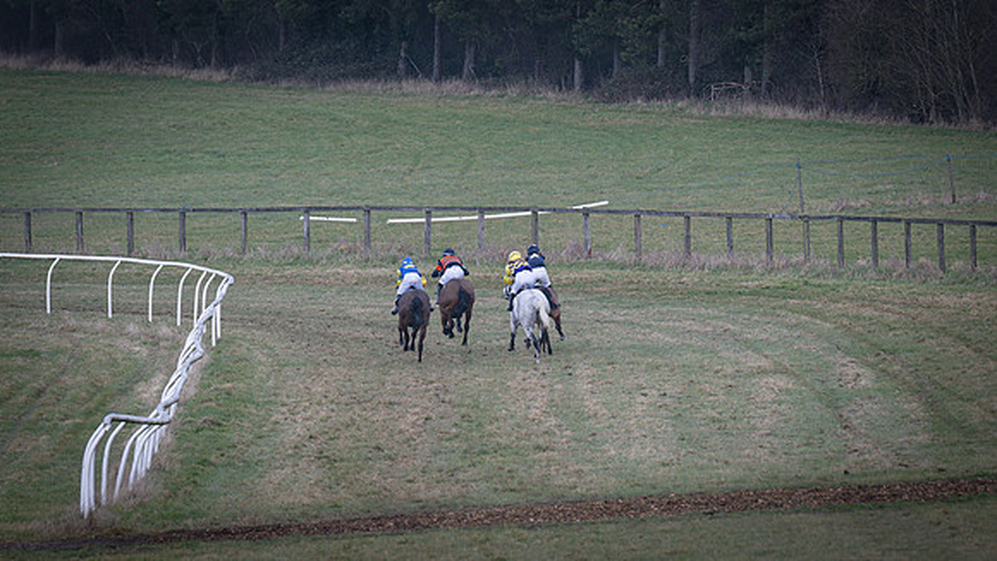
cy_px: 333
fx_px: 10413
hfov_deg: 5.5
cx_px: 568
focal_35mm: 394
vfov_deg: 3.1
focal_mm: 200
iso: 320
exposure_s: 1/1000
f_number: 5
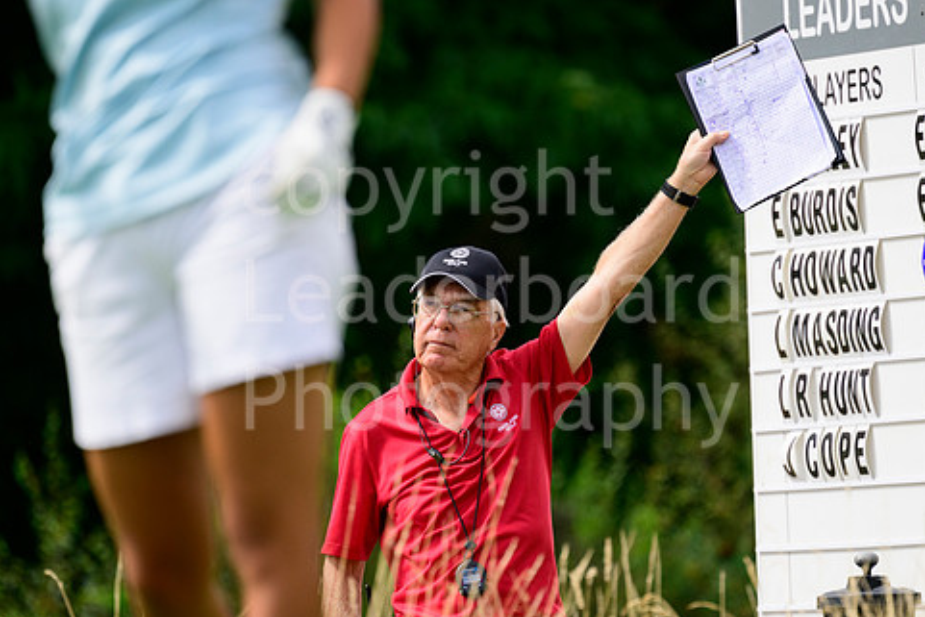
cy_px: 308
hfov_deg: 4.3
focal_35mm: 482
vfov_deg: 2.9
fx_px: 12388
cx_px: 494
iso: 800
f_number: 6.3
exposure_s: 1/2000
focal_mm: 400
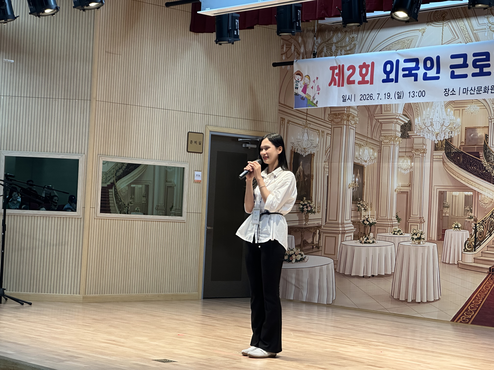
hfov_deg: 25.3
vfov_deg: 19.1
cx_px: 247
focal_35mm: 77
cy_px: 185
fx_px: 1099
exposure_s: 1/60
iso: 160
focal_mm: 9
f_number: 2.8
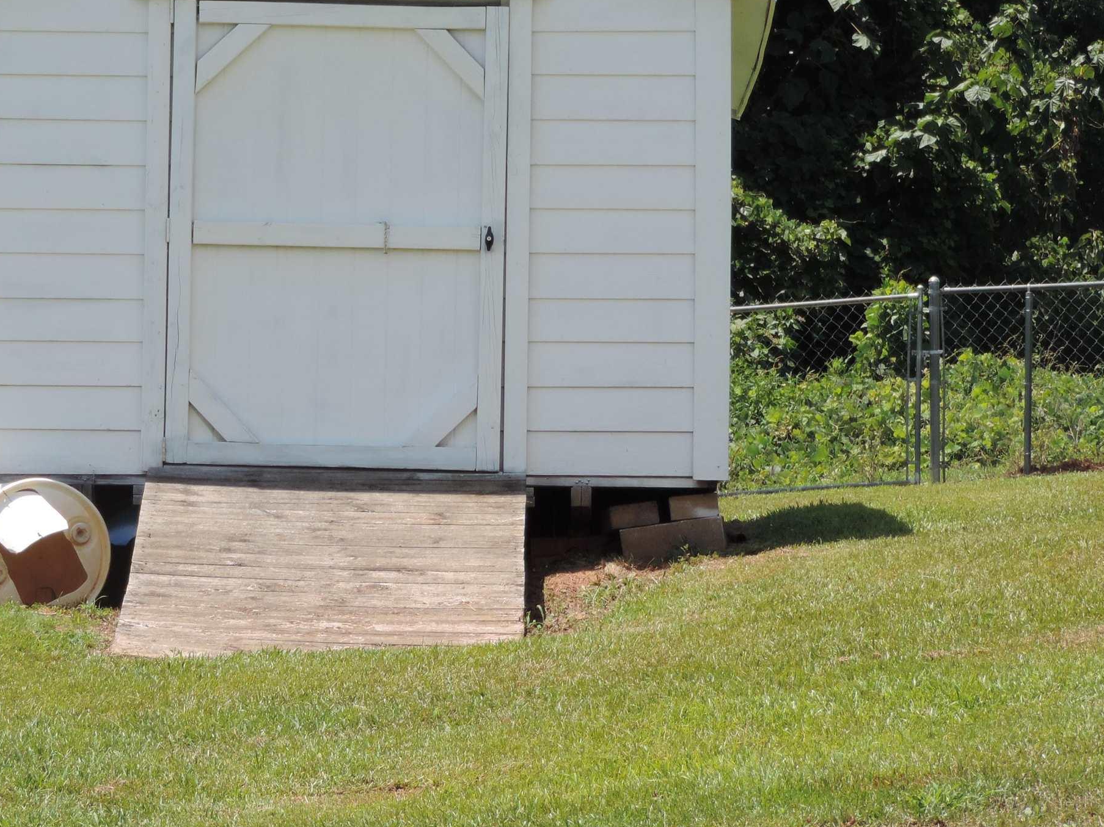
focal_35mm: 170
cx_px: 325
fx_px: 5421
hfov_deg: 11.6
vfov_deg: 8.7
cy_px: 217
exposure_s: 1/400
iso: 80
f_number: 4.1
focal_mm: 17.8
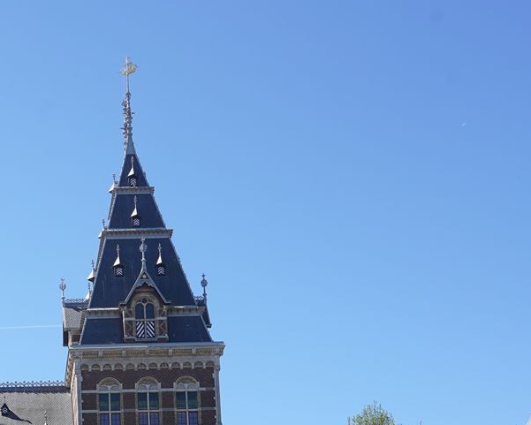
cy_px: 554
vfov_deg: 18.9
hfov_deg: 24.1
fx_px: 1179
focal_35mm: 75
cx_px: -22
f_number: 11
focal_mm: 24
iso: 100
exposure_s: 1/100
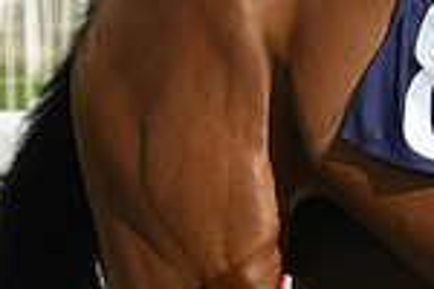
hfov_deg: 3.8
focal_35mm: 543
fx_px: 6546
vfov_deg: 2.5
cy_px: -227
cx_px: 674
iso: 640
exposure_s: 1/3200
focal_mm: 140
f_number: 6.3
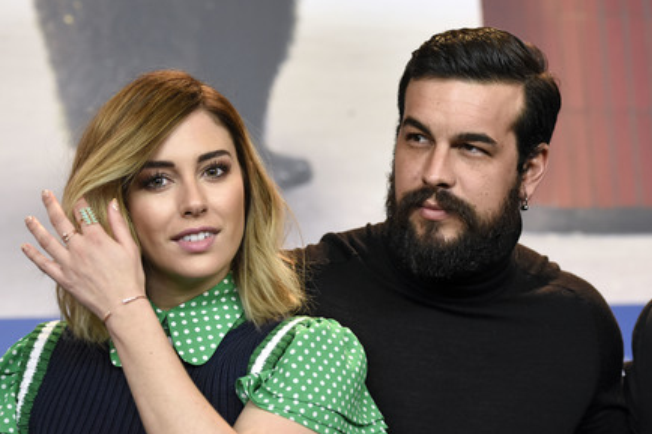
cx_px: 337
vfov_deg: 12.6
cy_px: 219
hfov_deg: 18.8
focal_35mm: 109
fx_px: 1973
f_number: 3.2
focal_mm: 70
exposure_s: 1/400
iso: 1250
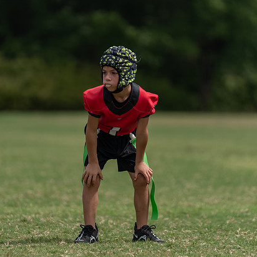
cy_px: 120
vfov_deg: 5.0
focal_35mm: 352
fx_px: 2957
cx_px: 95
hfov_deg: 5.0
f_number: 2.8
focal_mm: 200
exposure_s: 1/2500
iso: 100
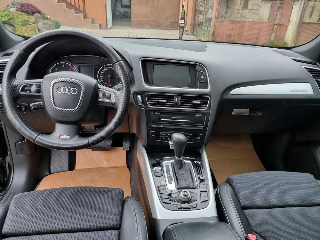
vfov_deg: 53.1
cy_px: 120
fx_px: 240
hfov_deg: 67.3
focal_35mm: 26
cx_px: 160
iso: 160
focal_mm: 5.4
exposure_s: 1/100
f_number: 1.8
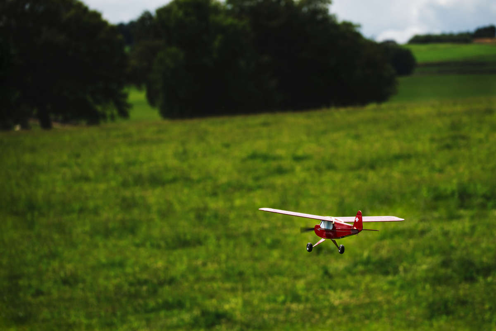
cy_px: 166
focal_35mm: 134
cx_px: 248
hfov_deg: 15.3
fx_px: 1850
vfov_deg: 10.2
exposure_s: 1/2000
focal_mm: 134.2
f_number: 5.6
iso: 500
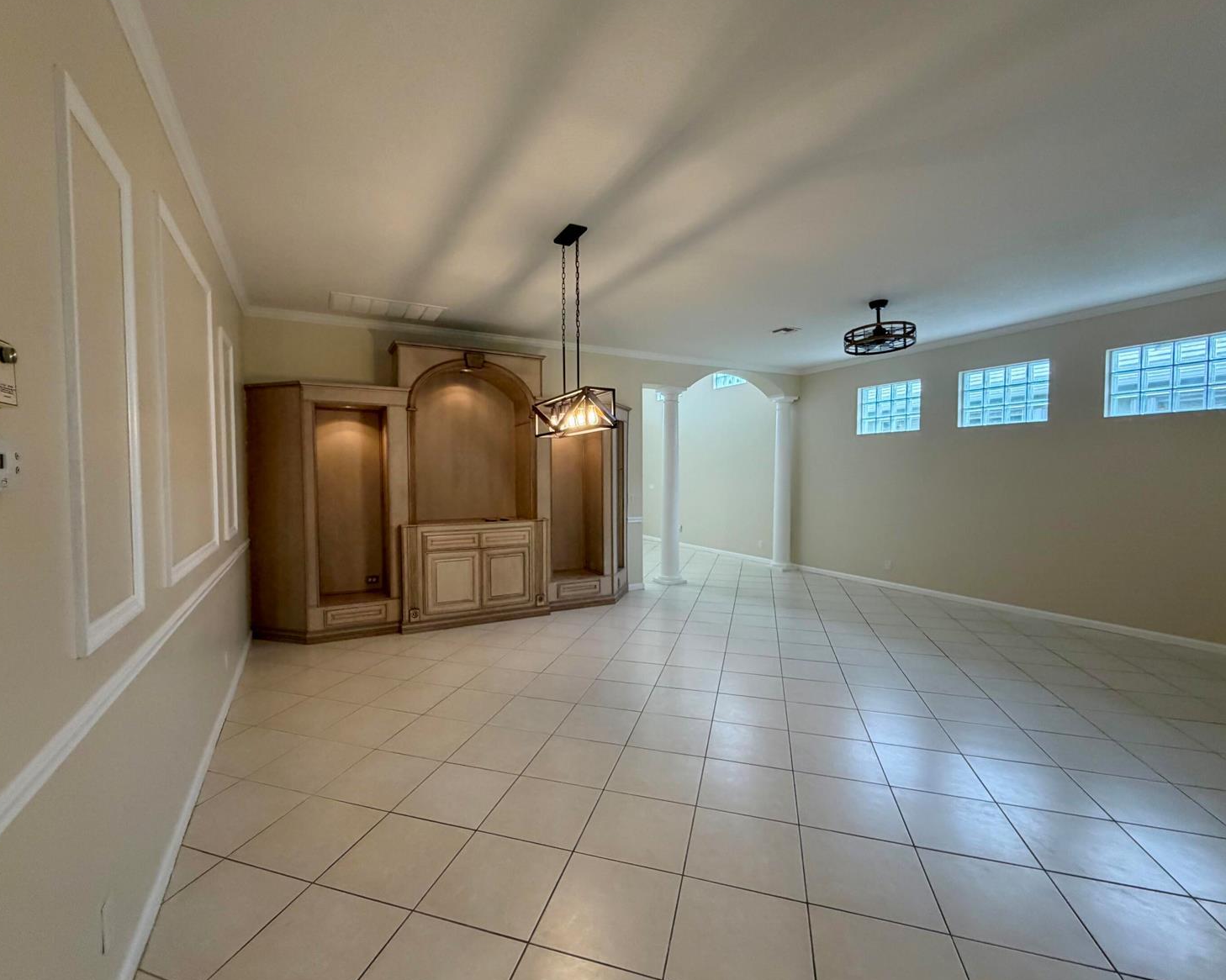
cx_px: 595
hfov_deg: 96.8
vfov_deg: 84.0
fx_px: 544
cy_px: 493
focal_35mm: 15
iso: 250
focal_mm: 2.22
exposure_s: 1/120
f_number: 2.2
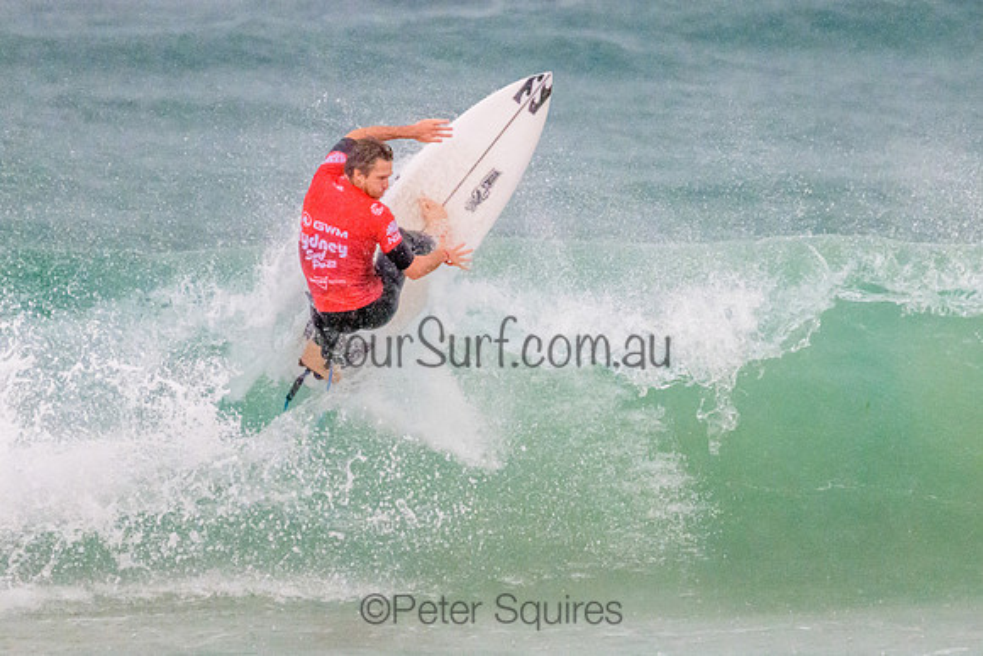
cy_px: 293
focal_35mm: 1069
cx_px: 614
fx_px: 29191
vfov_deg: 1.3
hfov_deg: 1.9
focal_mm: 800
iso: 12800
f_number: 11
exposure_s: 1/2000
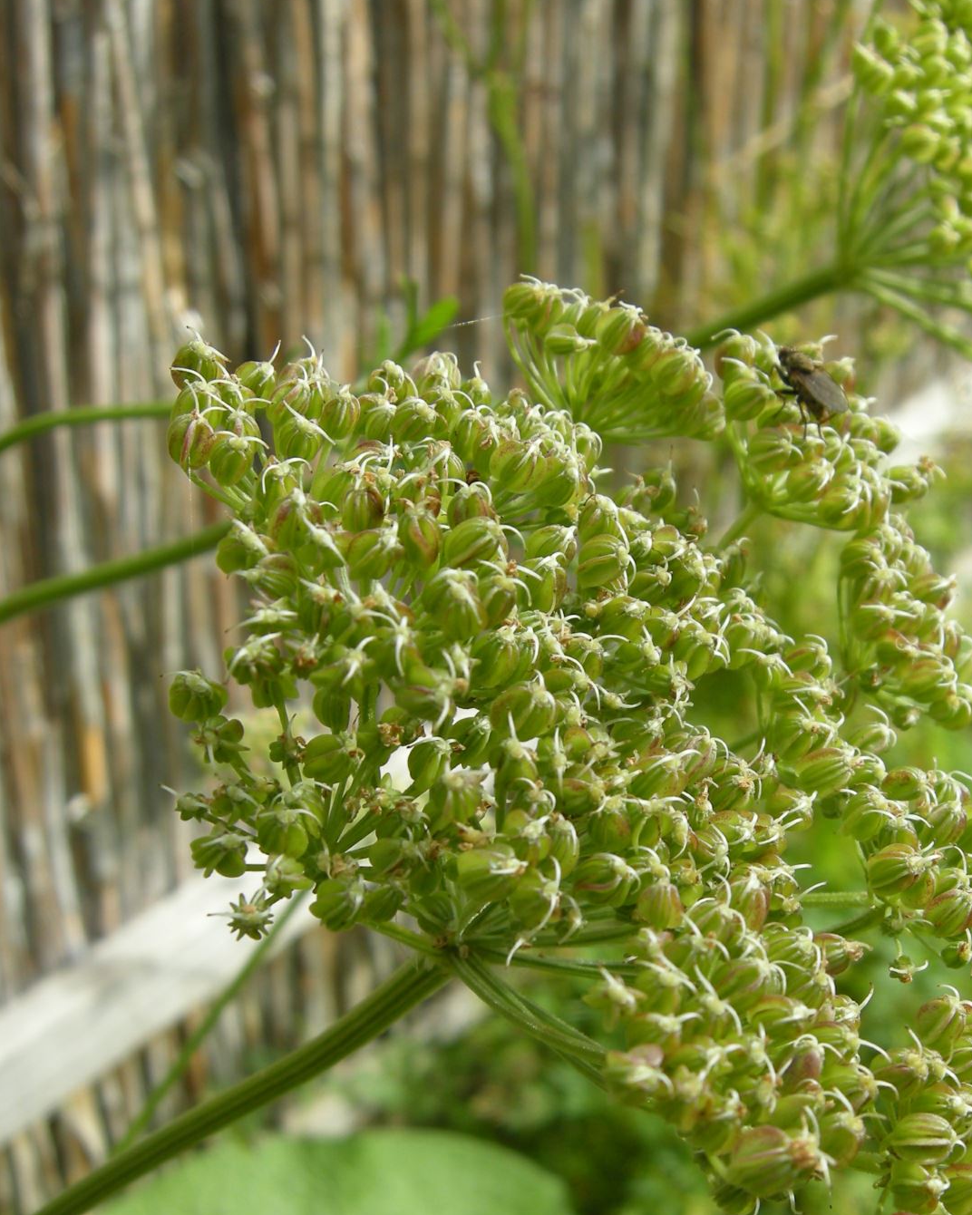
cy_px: 741
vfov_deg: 36.5
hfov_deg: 29.6
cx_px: 577
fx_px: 1834
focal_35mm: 51
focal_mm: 7.5
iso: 64
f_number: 4.8
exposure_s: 1/173
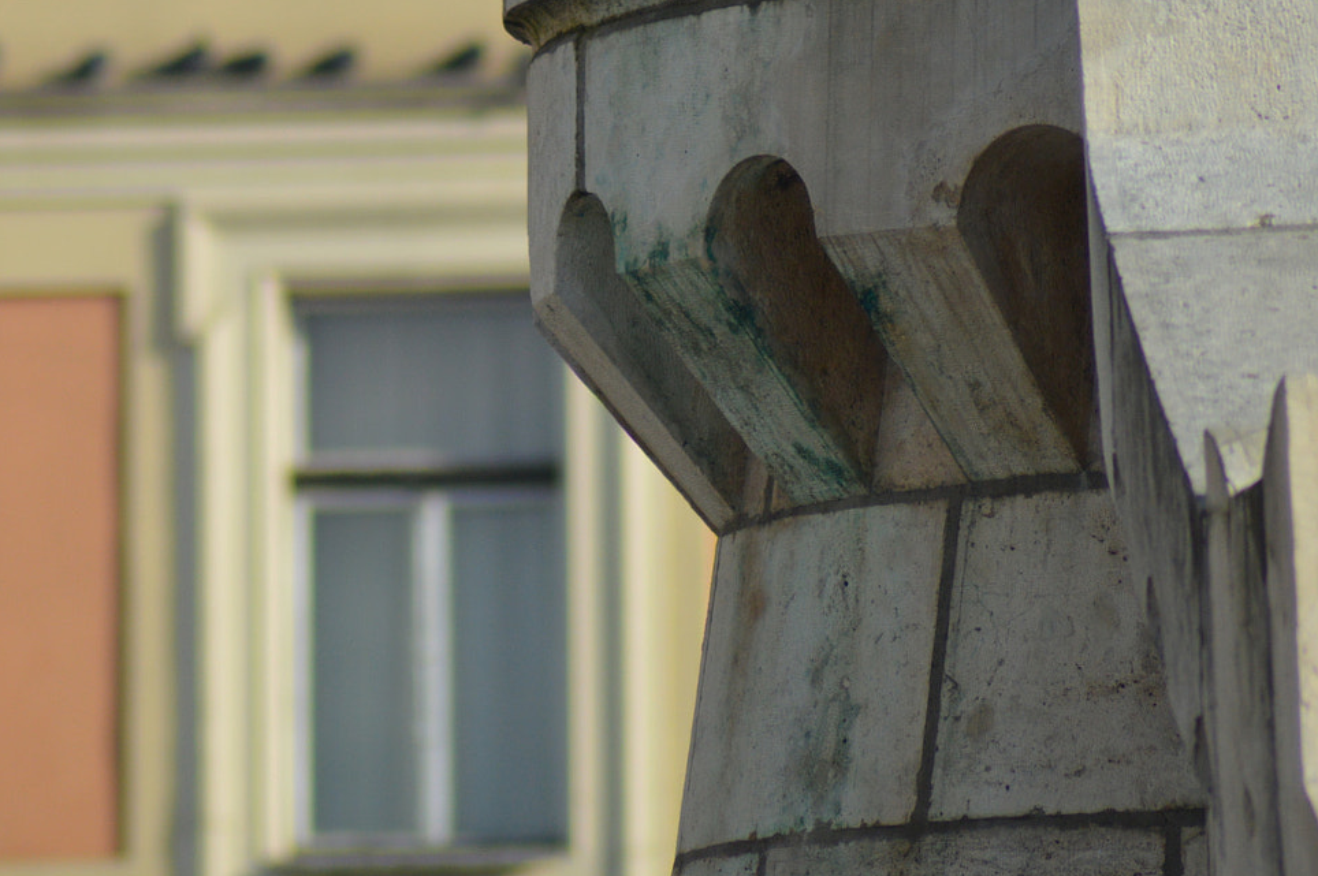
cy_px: 219
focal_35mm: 747
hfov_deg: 2.8
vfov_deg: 1.8
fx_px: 27325
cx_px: 346
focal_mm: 300
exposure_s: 1/2000
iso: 400
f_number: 5.6
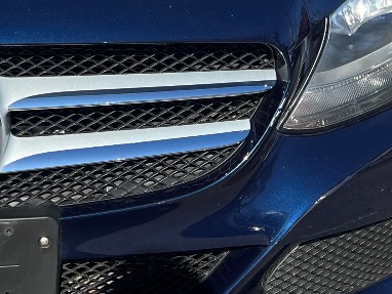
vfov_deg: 14.8
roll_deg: -3.2
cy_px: -2
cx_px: -51
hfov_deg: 19.1
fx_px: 1110
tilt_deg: -16.9
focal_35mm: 98
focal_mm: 5.7
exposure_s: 1/1869
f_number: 1.5
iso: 50
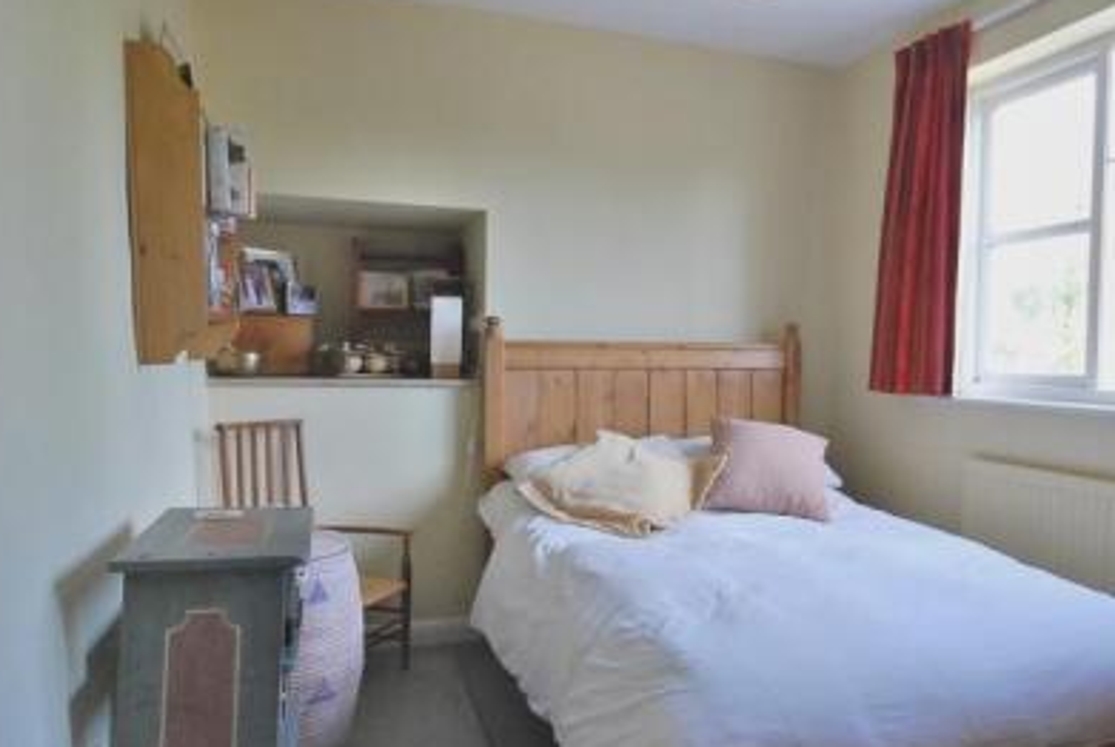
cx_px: 657
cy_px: 381
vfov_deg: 51.4
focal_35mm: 25
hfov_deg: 70.8
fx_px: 775
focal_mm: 10
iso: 800
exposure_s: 1/60
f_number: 8
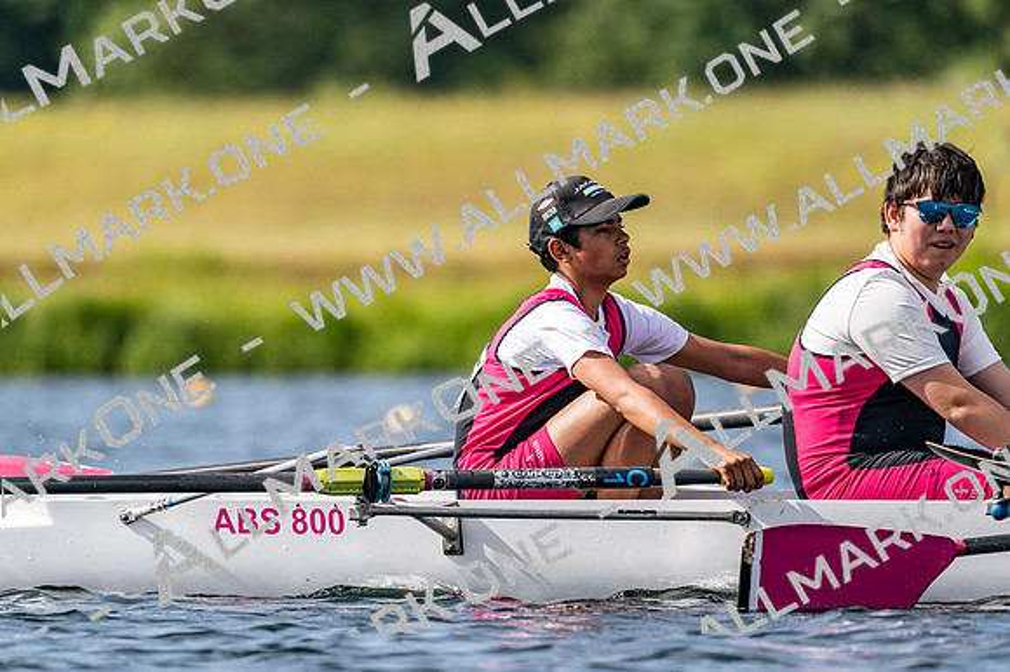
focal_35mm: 600
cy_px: 336
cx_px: 505
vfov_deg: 2.3
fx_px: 16823
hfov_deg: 3.4
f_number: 4.5
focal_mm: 400
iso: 220
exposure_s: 1/2500
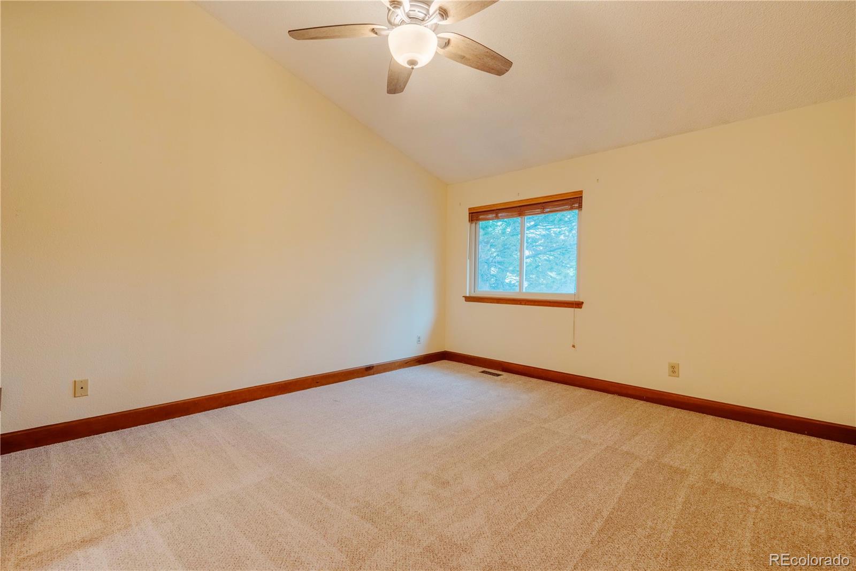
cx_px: 428
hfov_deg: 96.7
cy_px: 286
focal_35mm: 16
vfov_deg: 73.7
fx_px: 380
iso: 1250
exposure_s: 1/640
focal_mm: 16
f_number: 6.3
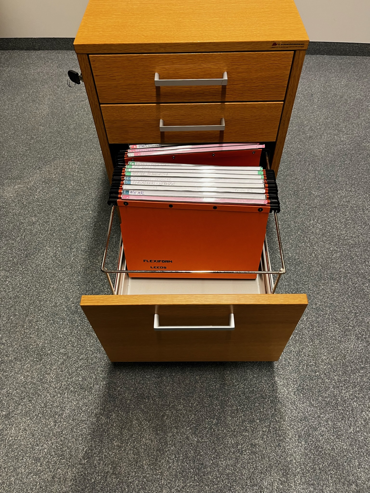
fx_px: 371
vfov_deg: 67.3
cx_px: 185
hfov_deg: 53.0
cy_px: 246
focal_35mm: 26
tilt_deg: -53.4
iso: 125
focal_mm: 5.1
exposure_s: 1/50
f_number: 1.6
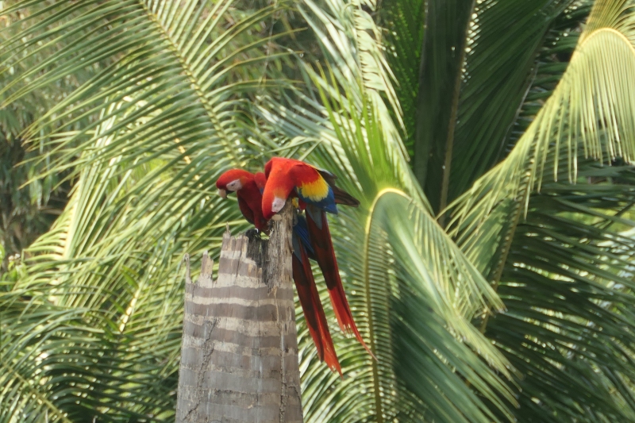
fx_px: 12697
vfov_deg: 1.9
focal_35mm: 720
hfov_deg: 2.9
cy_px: 212
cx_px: 318
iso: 200
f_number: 6.4
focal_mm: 132
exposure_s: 1/200
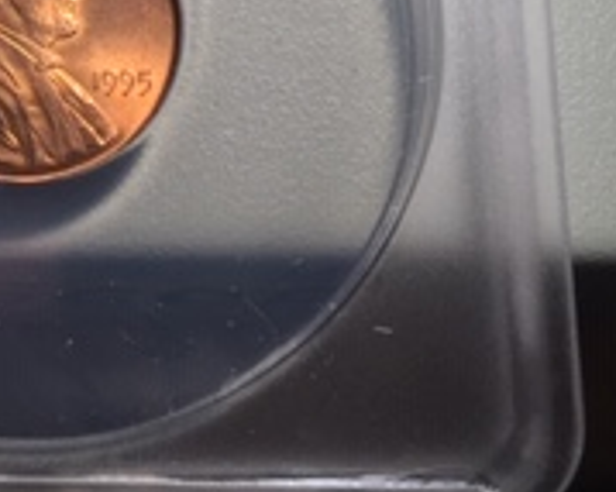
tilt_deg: -70.3
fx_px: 1840
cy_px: -138
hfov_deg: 18.4
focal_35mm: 101
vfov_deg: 14.6
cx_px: -21
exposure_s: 1/120
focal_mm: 4.15
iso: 32
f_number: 2.2
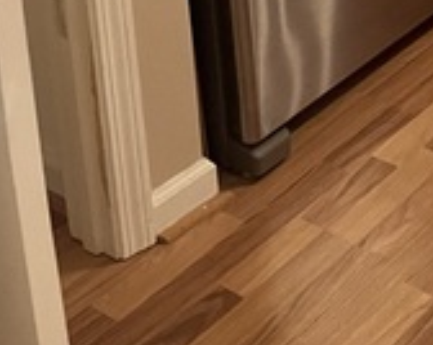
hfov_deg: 17.6
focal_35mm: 101
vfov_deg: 12.7
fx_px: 1293
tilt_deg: -10.4
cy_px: -413
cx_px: 593
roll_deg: +1.4
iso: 400
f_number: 1.6
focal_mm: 5.1
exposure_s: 1/40
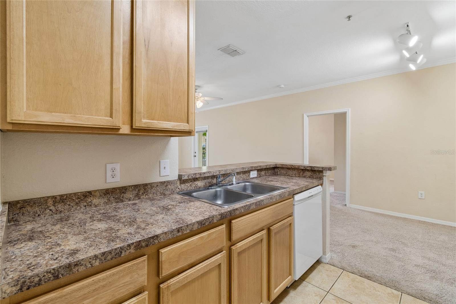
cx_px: 228
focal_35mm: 15
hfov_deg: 100.4
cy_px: 152
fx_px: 190
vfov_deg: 77.3
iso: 100
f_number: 7.1
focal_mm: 10
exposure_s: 1/3.33
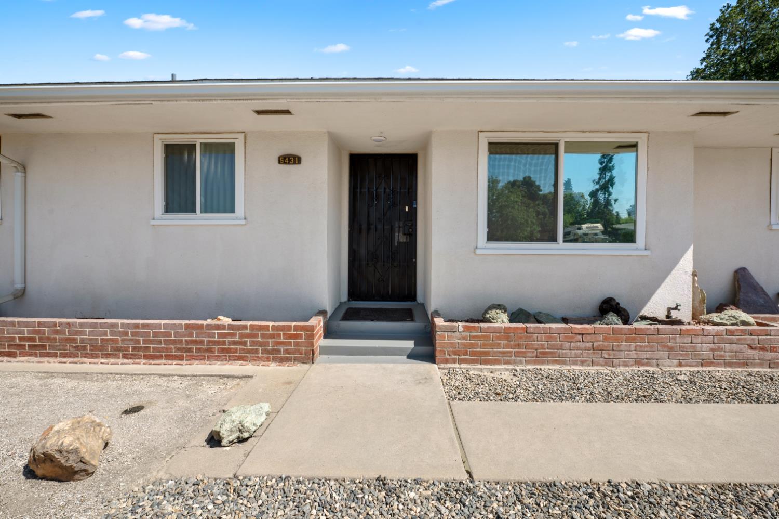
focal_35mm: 14
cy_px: 260
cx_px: 390
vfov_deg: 81.1
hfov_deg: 104.3
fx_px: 303
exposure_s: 1/160
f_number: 9
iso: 250
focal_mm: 14
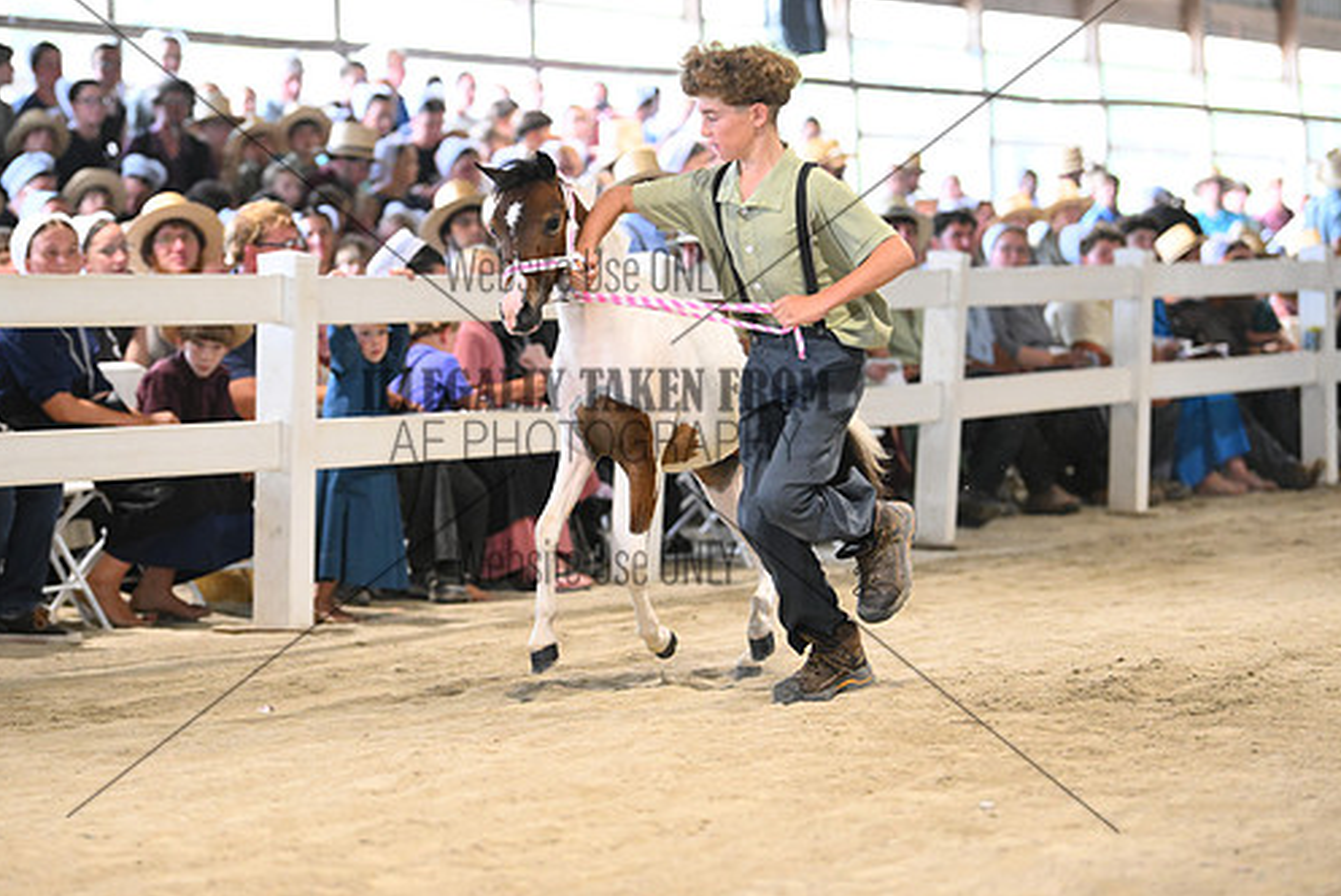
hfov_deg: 14.6
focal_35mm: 140
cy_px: 412
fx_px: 5218
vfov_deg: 9.8
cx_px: 596
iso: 5000
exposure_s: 1/487
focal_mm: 120
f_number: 3.2
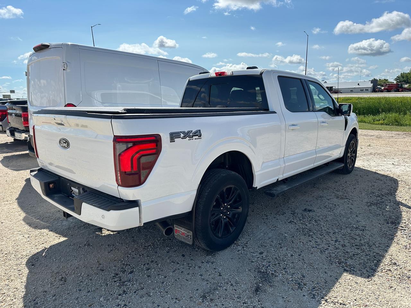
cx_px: 206
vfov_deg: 56.8
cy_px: 154
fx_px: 285
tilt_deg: -11.4
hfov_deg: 71.6
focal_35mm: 24
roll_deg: +1.9
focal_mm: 6.86
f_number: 1.78
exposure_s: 1/5263
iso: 80
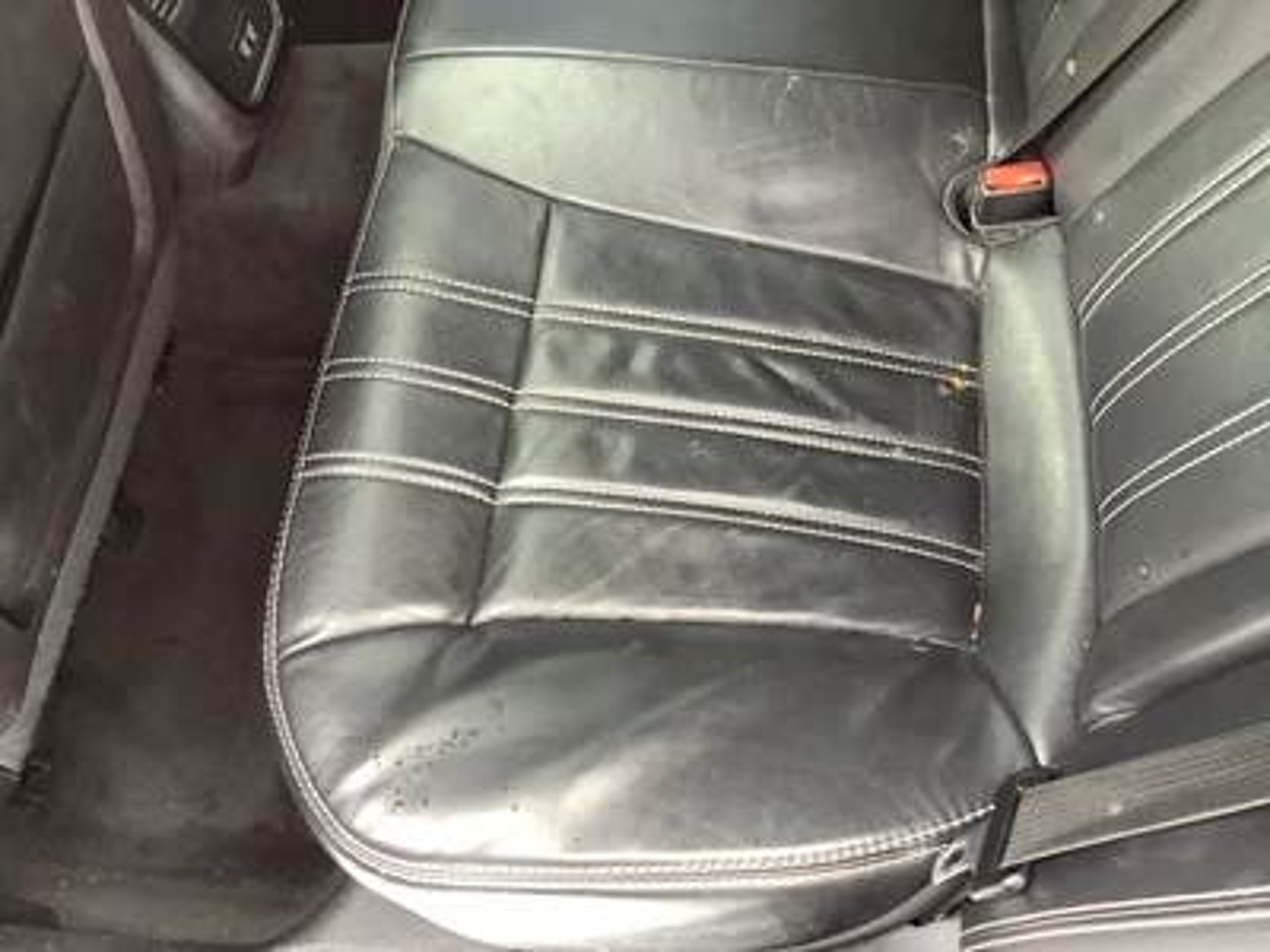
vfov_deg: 45.4
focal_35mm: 31
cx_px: 635
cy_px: 476
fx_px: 1137
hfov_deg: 58.4
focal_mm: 3.3
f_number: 2.4
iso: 125
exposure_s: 1/50
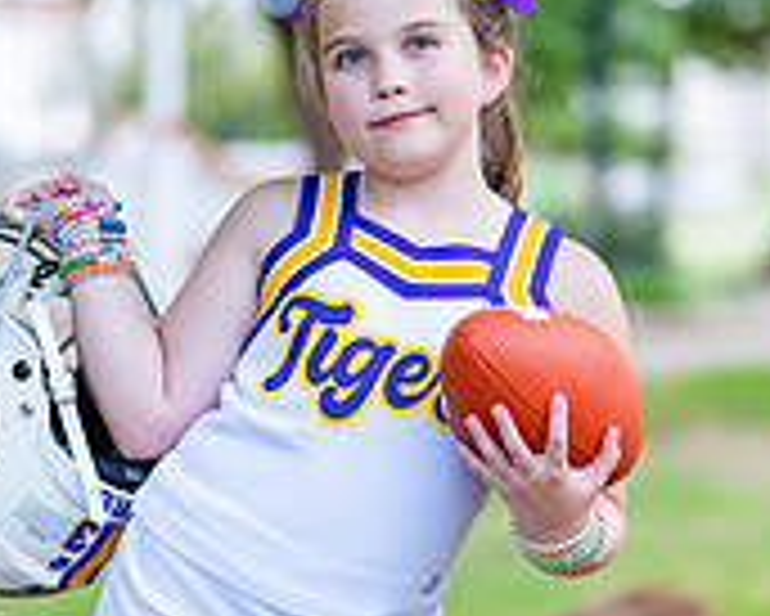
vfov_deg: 8.5
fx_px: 4150
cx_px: 391
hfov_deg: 10.6
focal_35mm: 182
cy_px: 585
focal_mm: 50
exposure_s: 1/400
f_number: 1.2
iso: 400
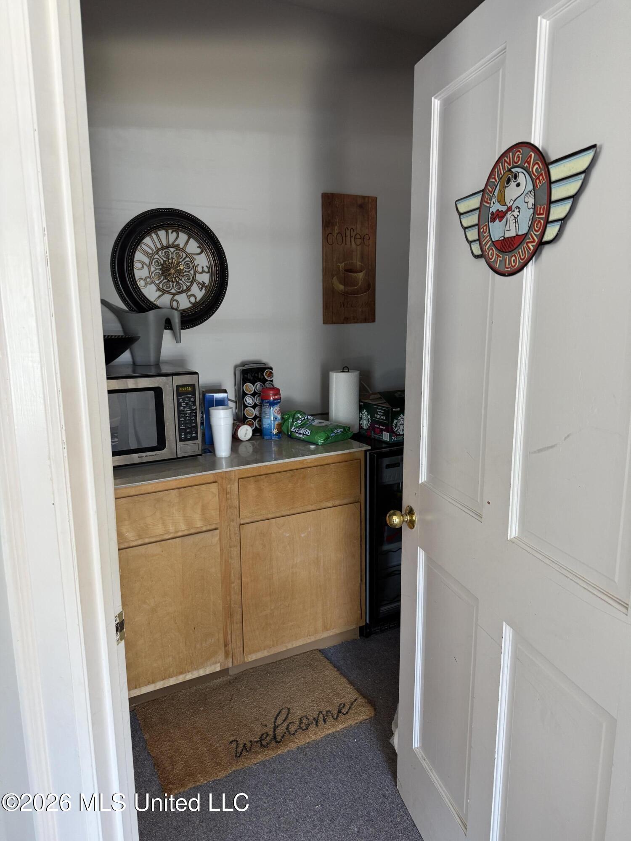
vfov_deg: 71.6
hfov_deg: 56.8
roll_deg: +0.3
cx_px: 316
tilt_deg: -9.7
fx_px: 583
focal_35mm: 24
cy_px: 420
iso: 160
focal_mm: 6.76
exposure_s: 1/60
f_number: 1.78
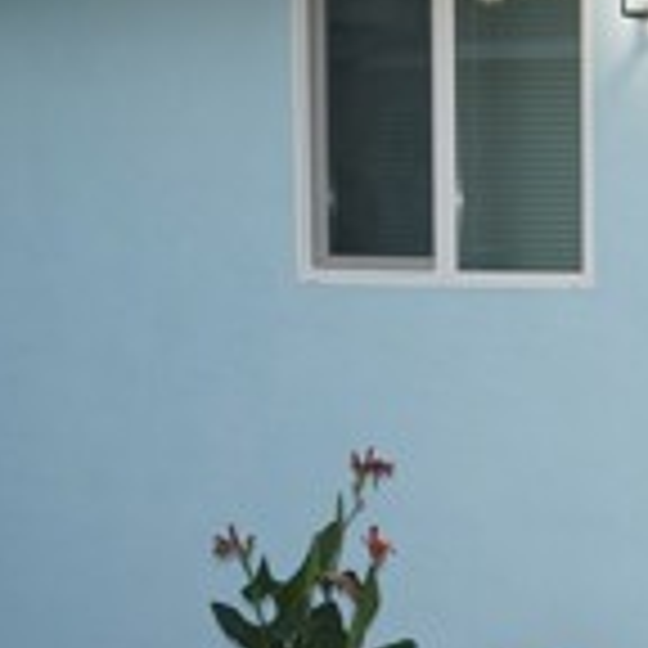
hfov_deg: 15.3
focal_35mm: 102
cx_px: 1062
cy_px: 488
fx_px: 2160
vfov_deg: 17.0
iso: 100
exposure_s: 1/60
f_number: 4
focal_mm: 18
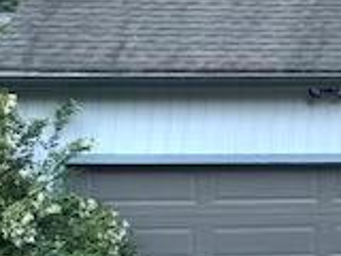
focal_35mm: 154
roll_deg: -0.6
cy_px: -124
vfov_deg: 9.4
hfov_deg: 11.5
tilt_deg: +7.5
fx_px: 1517
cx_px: 682
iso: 125
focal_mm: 6.86
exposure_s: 1/121
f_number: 1.78
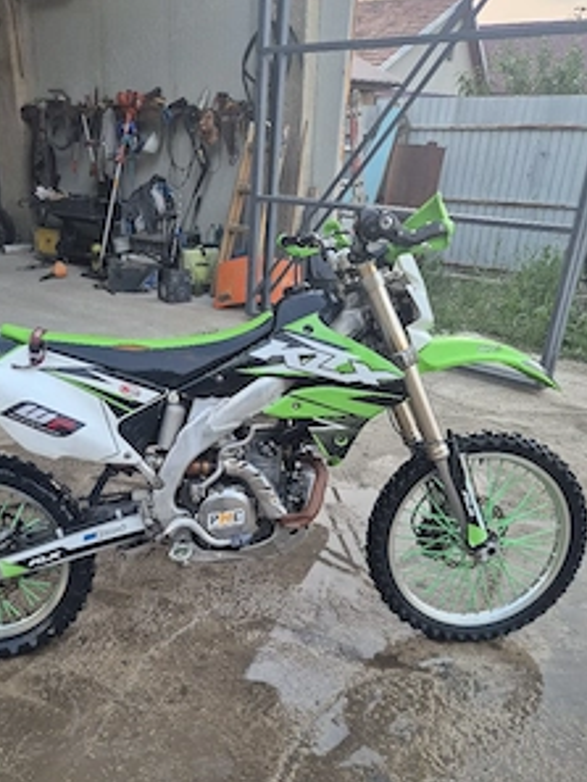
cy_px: 482
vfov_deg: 57.7
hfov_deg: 45.0
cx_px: 208
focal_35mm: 31
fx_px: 700
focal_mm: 5.4
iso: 250
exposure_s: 1/182
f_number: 1.8
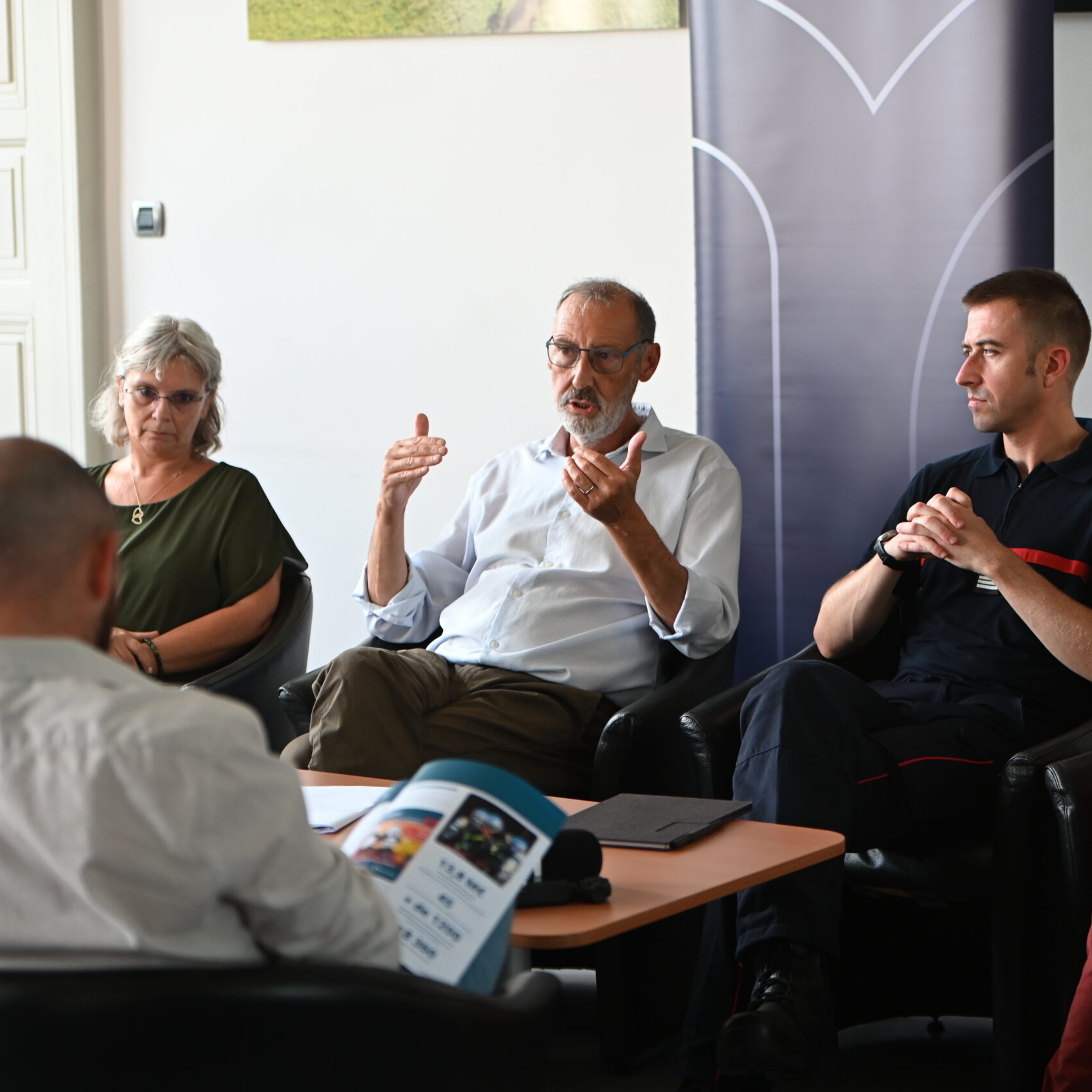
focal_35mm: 90
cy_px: 547
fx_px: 3212
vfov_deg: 19.3
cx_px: 737
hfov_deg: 19.2
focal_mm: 70
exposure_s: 1/250
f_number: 2.8
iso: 1100
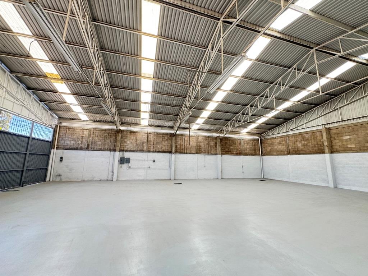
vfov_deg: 85.7
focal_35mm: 14
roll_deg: -0.7
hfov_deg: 102.1
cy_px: 138
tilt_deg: +9.0
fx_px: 149
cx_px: 184
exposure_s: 1/99
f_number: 2.2
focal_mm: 2.22
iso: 80
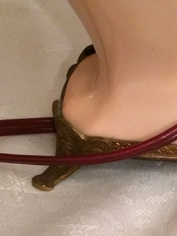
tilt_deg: -41.6
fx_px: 600
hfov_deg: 16.7
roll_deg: +1.5
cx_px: 140
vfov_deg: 22.0
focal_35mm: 88
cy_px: 190
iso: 320
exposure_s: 1/17
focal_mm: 4.15
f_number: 2.2
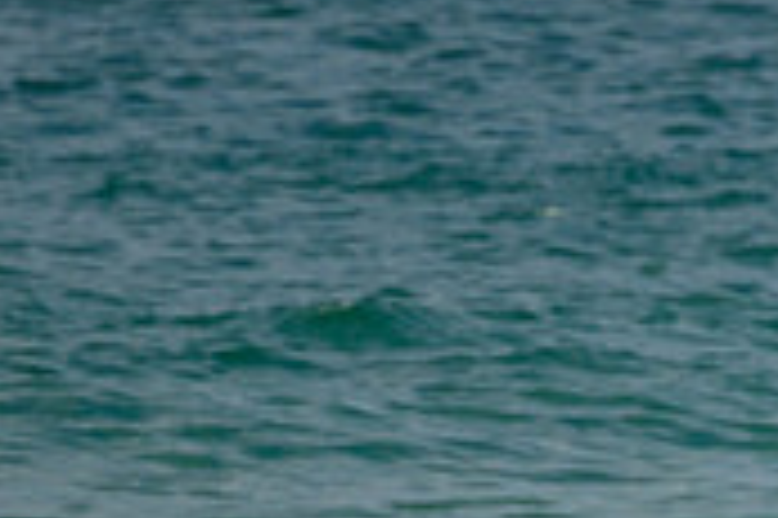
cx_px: 1012
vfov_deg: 0.5
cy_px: 800
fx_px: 58056
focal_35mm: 2689
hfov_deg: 0.8
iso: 900
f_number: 11
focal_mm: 800
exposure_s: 1/2000
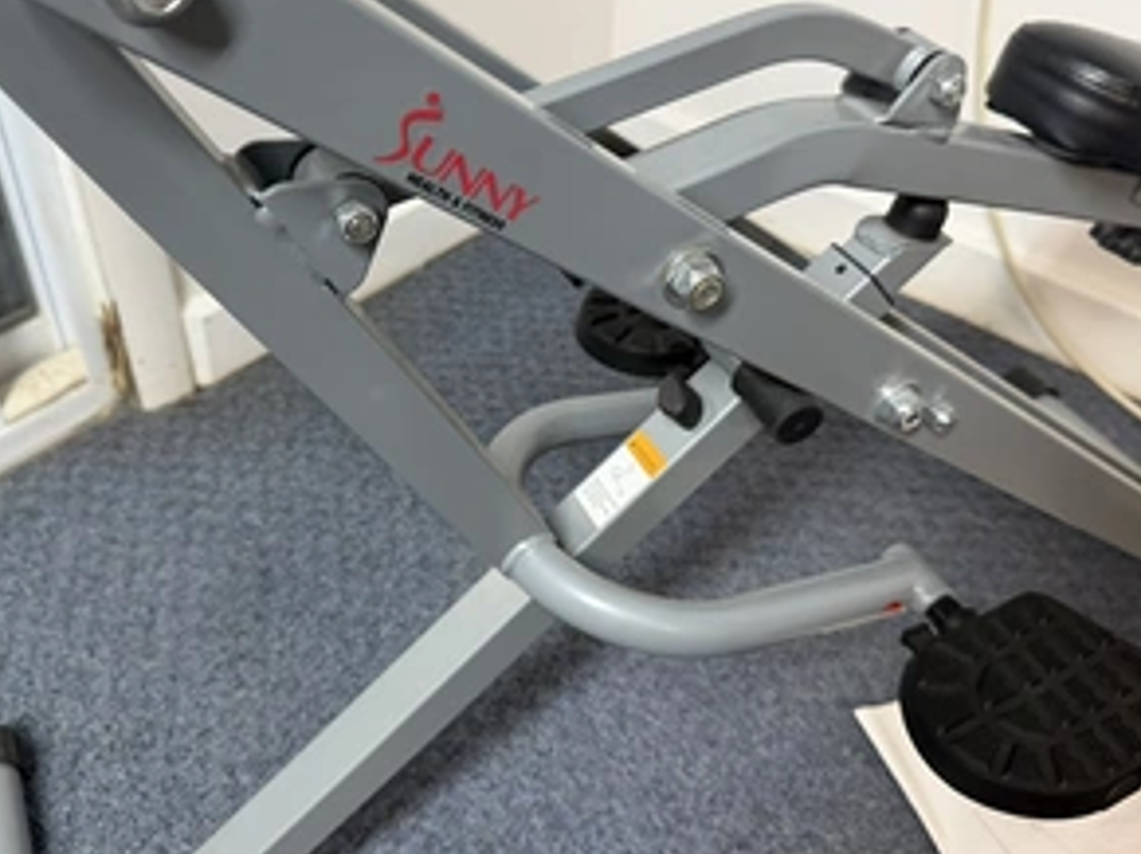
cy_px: 345
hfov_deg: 55.3
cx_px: 541
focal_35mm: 33
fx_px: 1087
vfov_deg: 42.7
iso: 320
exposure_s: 1/60
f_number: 1.78
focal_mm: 6.76
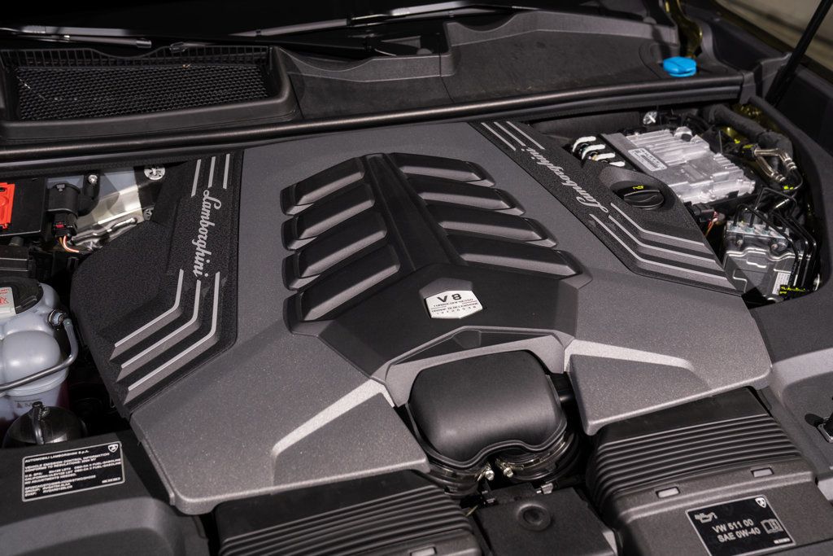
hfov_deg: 47.8
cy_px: 278
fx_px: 940
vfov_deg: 32.9
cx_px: 416
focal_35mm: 41
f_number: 4.5
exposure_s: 1/125
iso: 160
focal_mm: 40
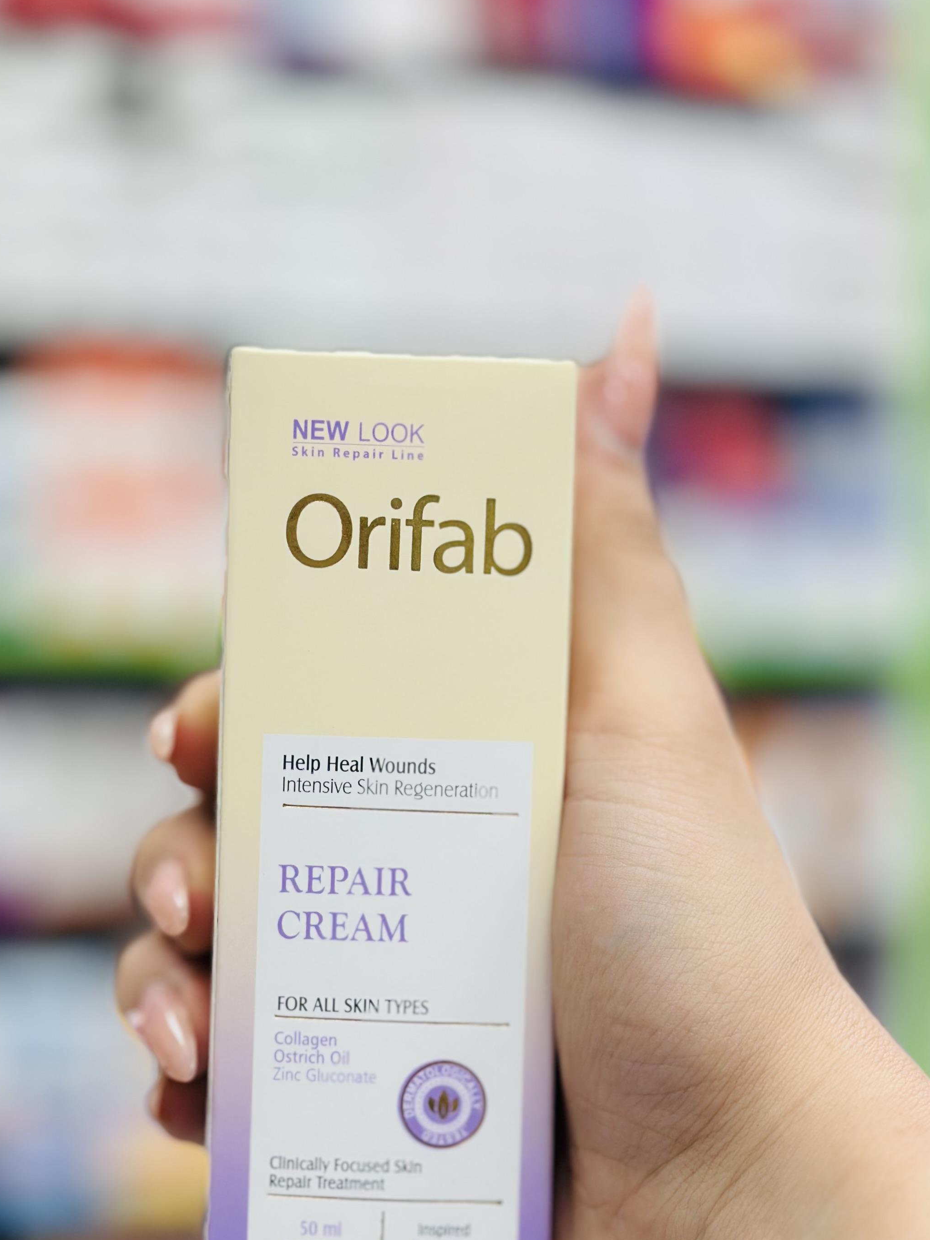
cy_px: 765
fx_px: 2544
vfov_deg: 27.3
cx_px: 362
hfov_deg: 20.7
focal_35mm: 71
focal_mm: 6.86
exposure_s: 1/139
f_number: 1.78
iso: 64
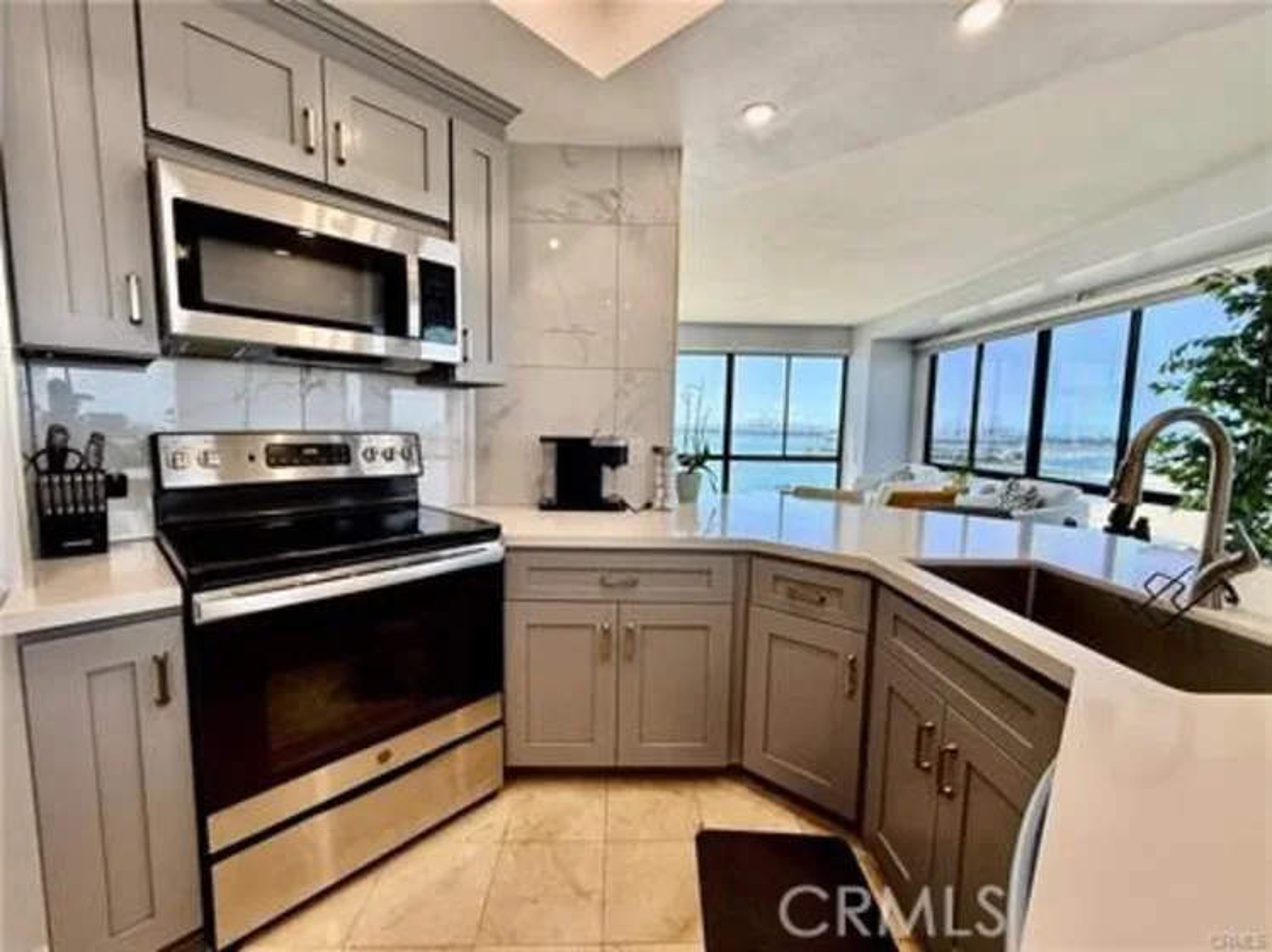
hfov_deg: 102.1
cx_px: 636
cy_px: 476
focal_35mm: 14
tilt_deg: -5.6
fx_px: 514
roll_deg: -1.0
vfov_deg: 85.6
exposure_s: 1/153
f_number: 2.2
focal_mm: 2.22
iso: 64
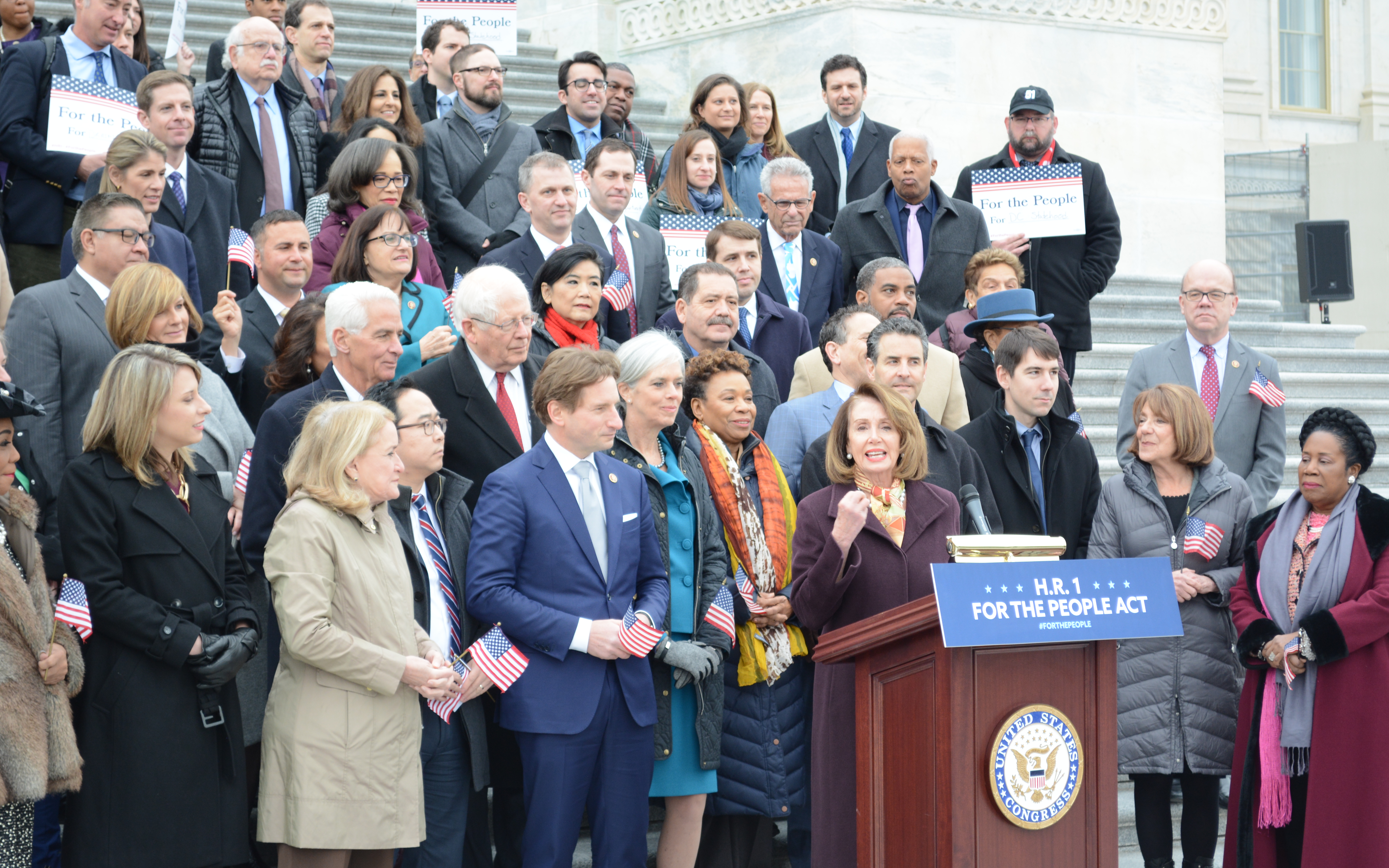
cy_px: 422
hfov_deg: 24.5
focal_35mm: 85
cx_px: 696
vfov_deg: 15.5
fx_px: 3199
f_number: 5.6
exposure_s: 1/100
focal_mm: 55
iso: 400
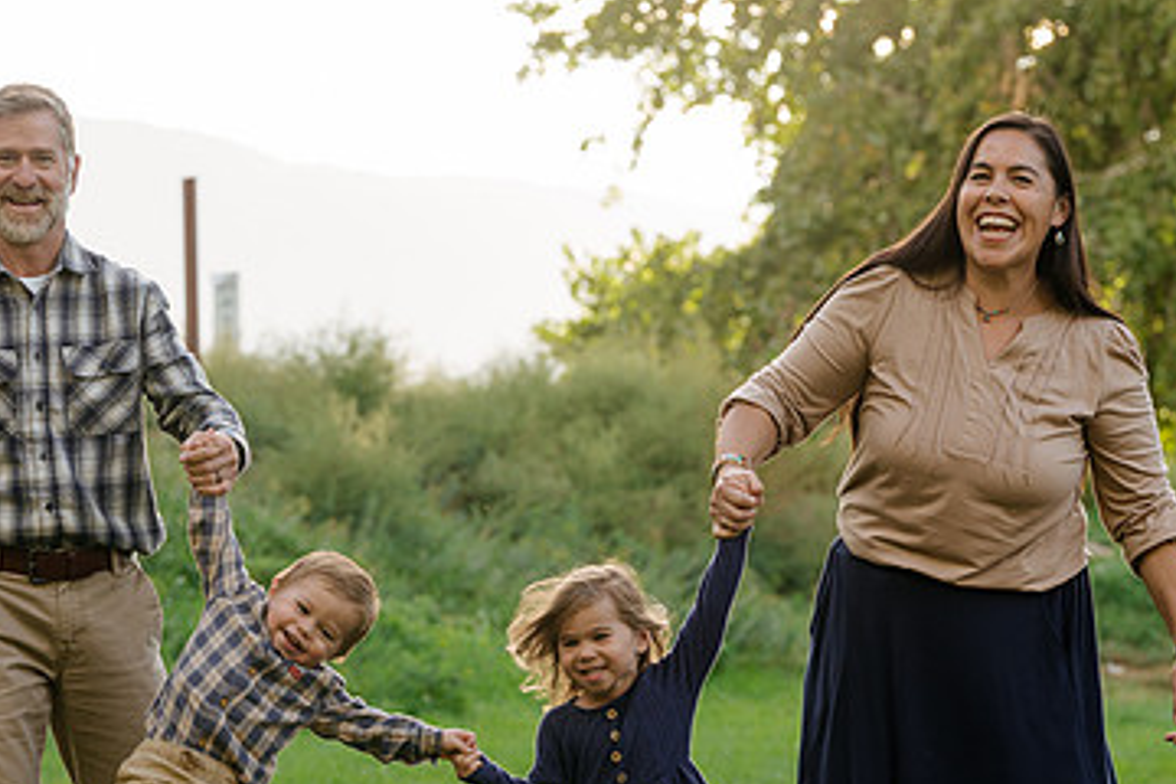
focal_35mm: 235
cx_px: 395
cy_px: 573
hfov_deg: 8.8
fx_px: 7676
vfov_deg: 5.8
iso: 640
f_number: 7.1
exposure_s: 1/200
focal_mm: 146
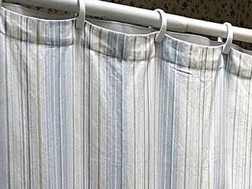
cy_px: 517
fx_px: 882
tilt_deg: -12.6
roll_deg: -1.5
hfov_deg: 15.9
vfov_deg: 10.0
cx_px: 254
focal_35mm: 121
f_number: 1.6
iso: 125
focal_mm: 5.1
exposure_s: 1/98
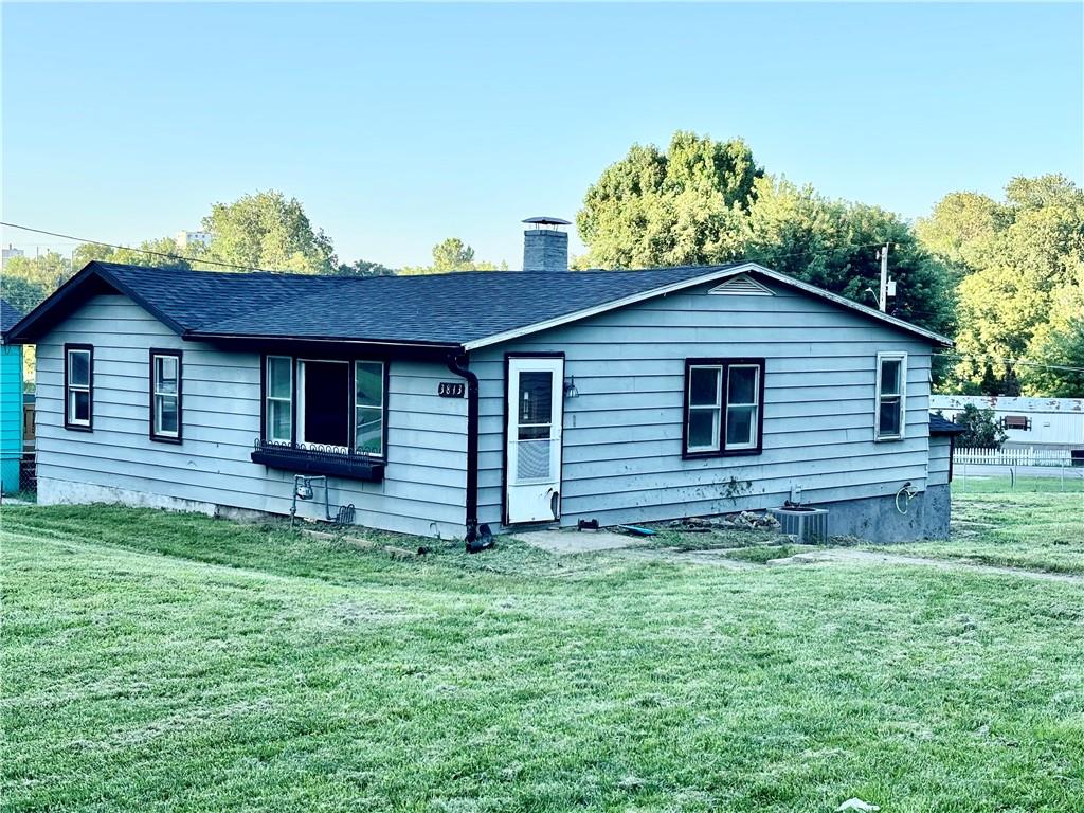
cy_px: 406
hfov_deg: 36.8
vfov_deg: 28.0
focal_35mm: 52
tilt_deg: -4.4
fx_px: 1628
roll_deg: -1.0
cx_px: 542
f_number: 1.6
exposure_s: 1/432
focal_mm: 5.96
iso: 32
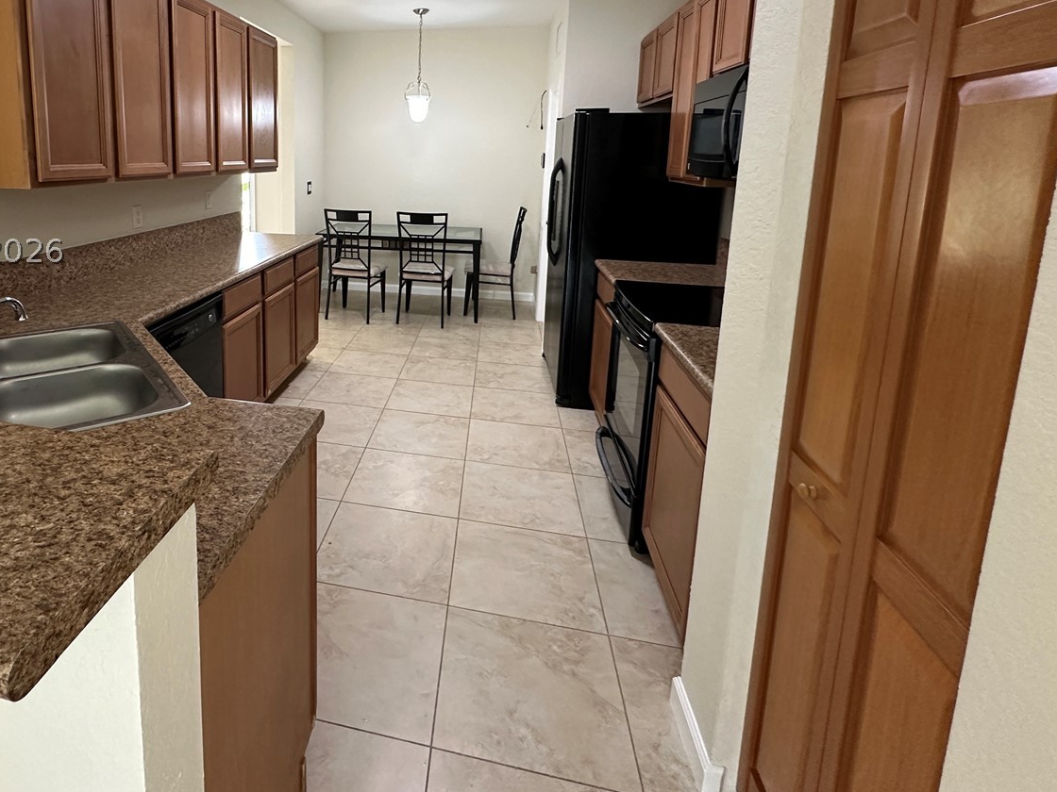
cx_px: 353
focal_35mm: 20
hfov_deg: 79.1
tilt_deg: -9.4
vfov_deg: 63.9
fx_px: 611
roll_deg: -0.7
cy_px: 251
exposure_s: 1/60
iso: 320
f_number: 2.2
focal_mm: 2.22
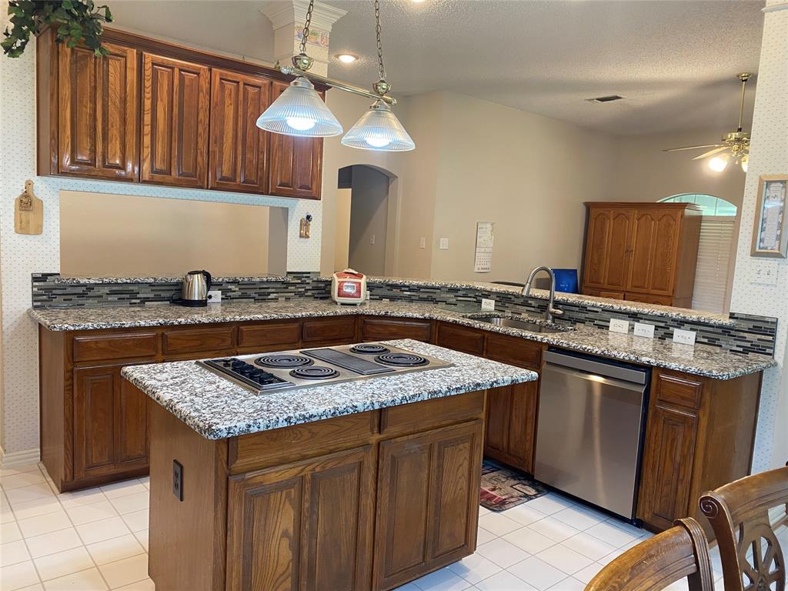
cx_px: 394
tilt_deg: -6.8
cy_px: 296
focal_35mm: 26
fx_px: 592
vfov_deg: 53.1
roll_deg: -2.5
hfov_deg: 67.3
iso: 100
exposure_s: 1/60
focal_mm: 4.25
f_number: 1.8
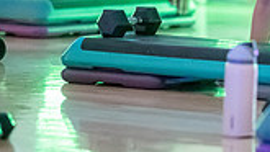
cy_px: 55
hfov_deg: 5.6
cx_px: 236
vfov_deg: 3.1
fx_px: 2772
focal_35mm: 387
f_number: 1.4
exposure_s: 1/125
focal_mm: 105
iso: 12800
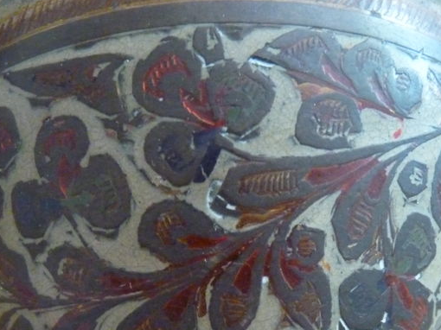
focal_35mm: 104
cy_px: 295
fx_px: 1324
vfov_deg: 14.1
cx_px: 191
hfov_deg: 18.9
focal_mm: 9.5
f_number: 3.2
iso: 800
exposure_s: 1/20
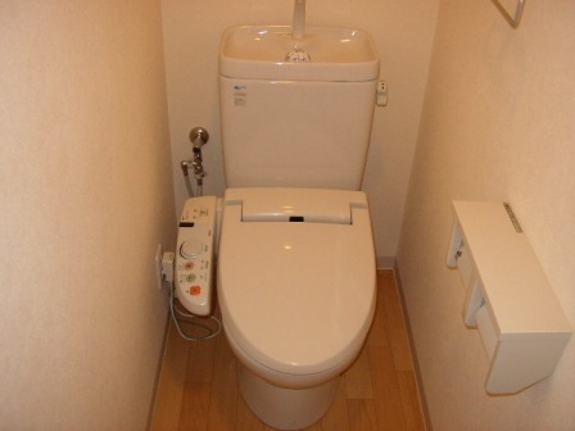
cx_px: 288
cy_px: 216
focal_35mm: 38
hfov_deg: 49.0
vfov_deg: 37.7
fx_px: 631
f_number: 2.9
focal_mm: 5.8
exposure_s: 1/30
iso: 100
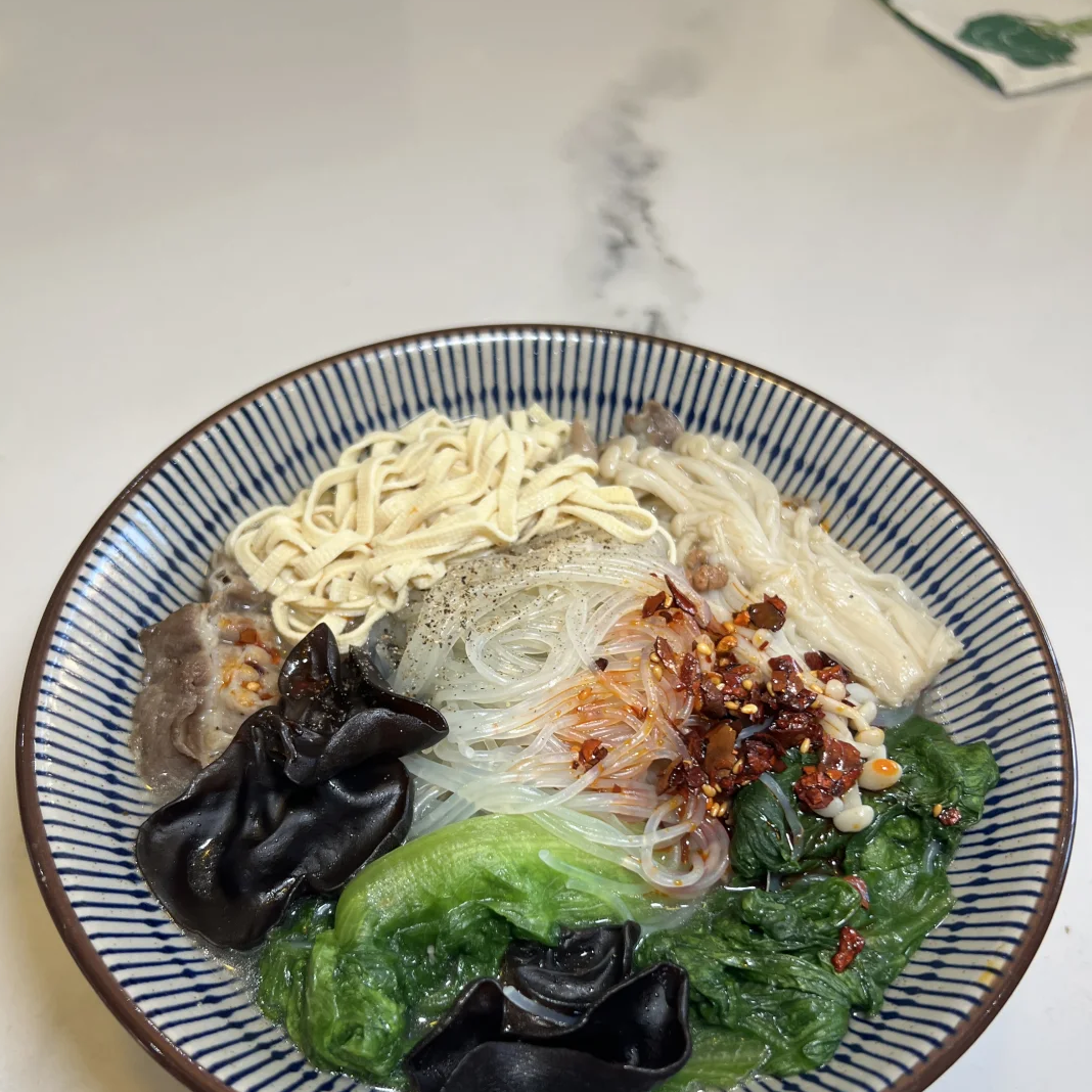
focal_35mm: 31
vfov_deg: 52.1
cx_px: 541
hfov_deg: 52.5
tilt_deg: -53.8
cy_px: 673
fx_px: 1106
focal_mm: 5.7
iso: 100
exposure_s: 1/100
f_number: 1.5
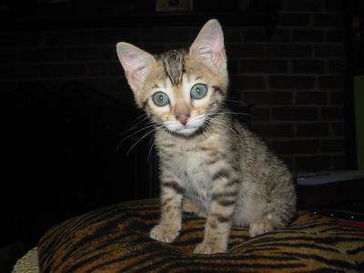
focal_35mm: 38
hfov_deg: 49.0
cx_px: 182
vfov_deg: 37.7
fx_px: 400
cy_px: 136
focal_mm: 6.3
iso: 50
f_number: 2.9
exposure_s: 1/32
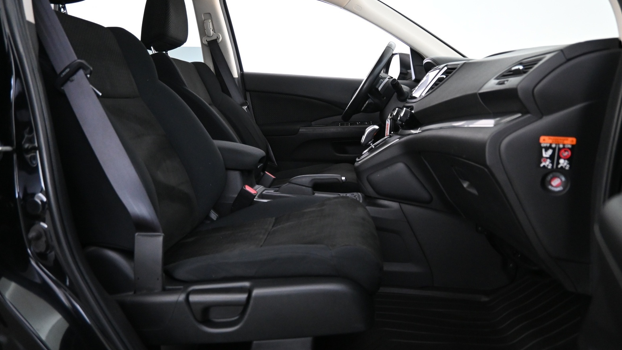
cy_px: 157
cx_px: 318
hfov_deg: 71.9
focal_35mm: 26
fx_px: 429
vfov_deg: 44.3
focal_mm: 16
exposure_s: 1/25
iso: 2800
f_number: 3.5
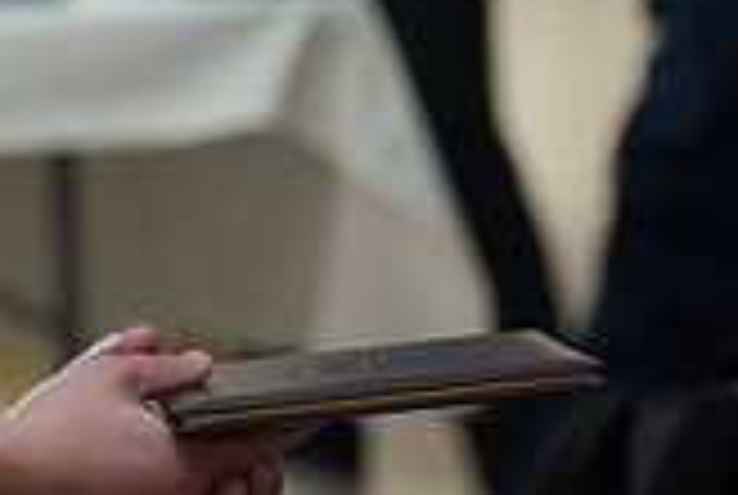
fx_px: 6675
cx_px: -464
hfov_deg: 6.2
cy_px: -241
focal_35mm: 325
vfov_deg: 4.2
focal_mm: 92
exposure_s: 1/200
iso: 2500
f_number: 3.2
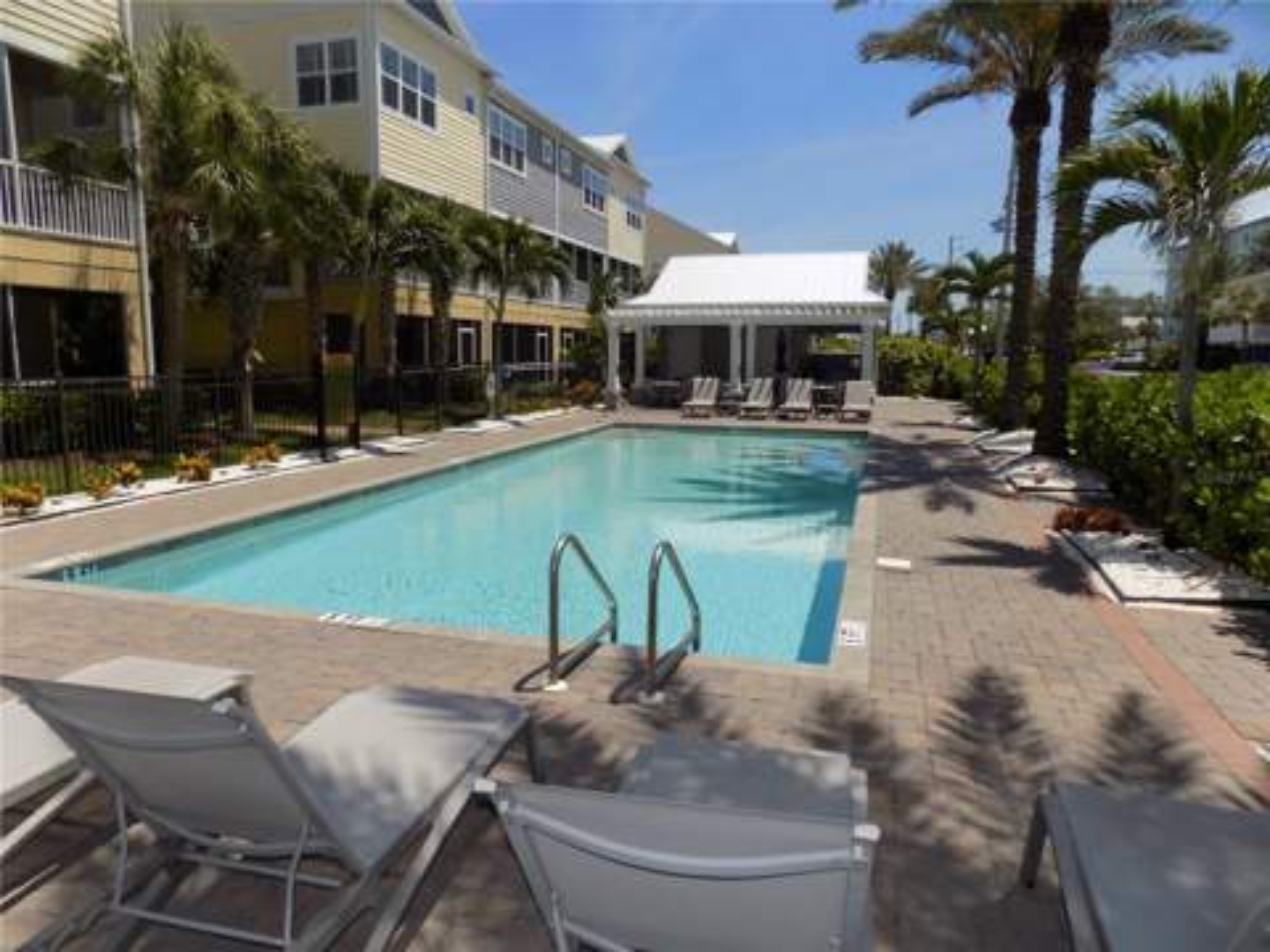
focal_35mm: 23
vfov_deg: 58.9
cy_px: 476
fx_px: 844
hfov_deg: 73.9
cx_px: 635
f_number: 3.1
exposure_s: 1/1250
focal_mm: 4
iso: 80
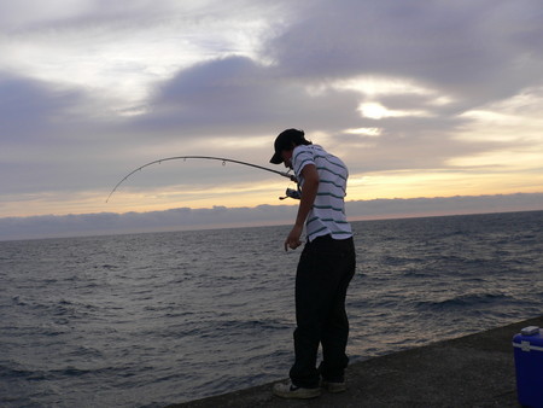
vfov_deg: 40.7
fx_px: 549
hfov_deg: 52.6
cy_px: 204
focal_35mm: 35
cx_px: 272
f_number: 5.6
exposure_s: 1/200
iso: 80
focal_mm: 5.8
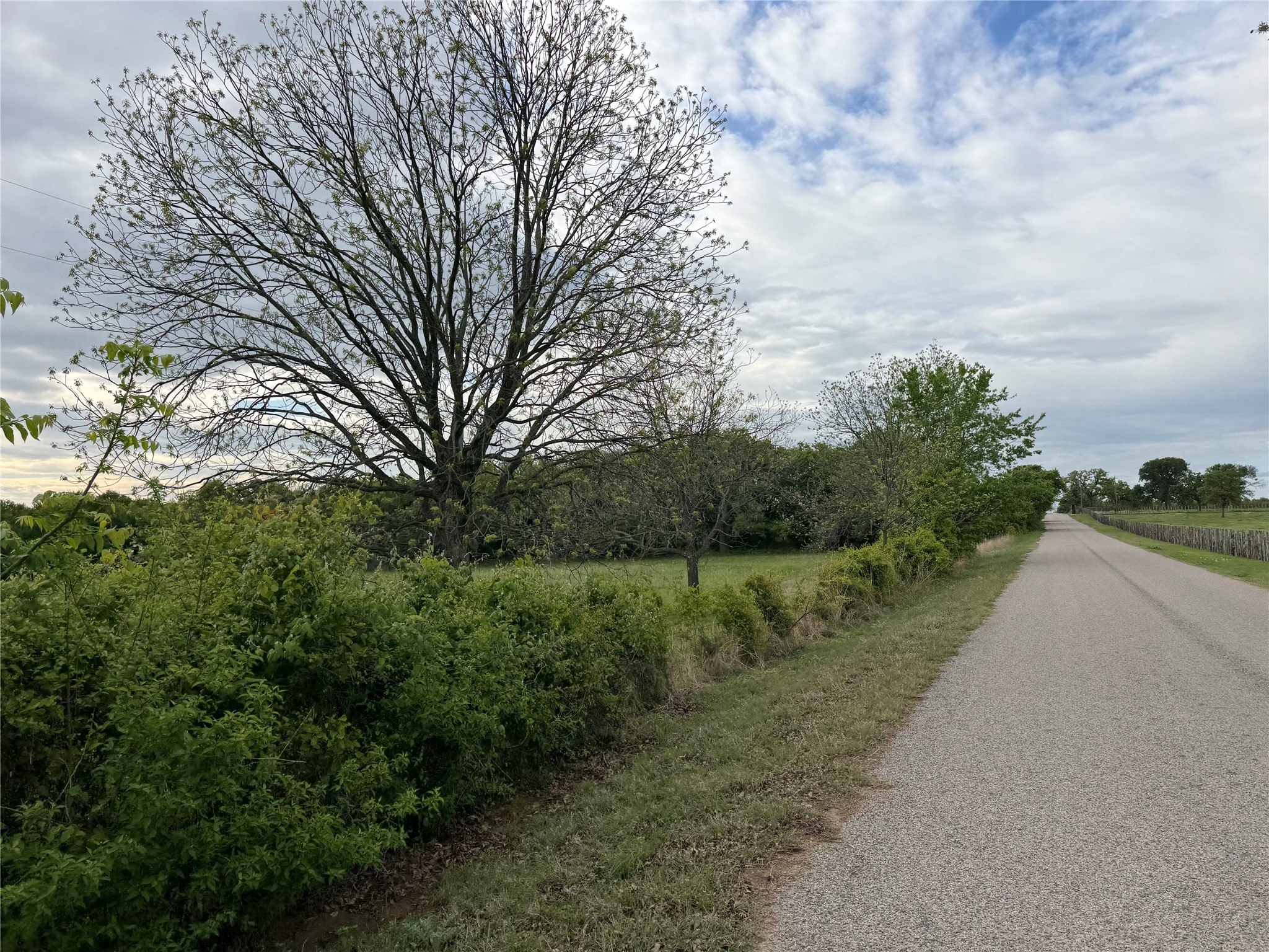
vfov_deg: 56.8
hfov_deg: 71.6
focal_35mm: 24
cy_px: 476
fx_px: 880
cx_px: 634
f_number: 1.78
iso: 80
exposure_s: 1/4167
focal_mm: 6.76
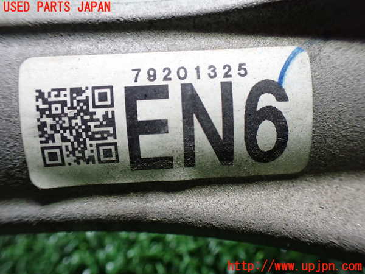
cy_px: 137
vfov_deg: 46.8
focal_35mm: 30
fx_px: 316
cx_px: 182
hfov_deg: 60.0
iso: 800
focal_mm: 5.4
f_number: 2.3
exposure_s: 1/60
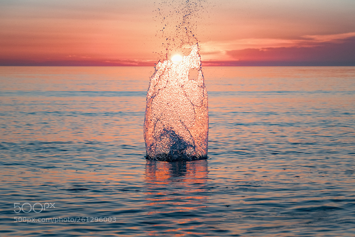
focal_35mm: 90
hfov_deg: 22.6
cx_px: 178
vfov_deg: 15.2
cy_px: 118
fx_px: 888
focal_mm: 90
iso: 640
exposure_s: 1/1600
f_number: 5.6
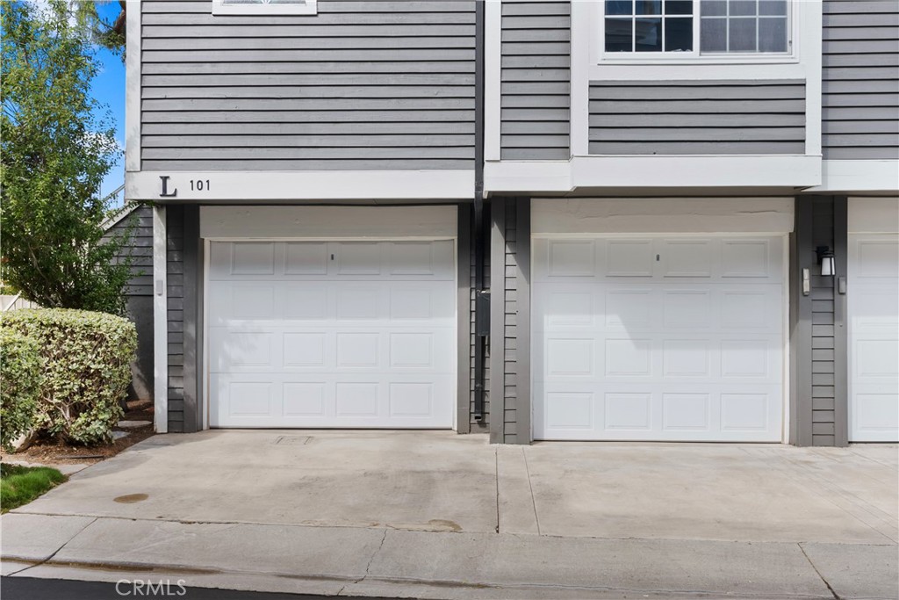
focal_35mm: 32
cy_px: 300
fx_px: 799
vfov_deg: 41.1
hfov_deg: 58.7
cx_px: 450
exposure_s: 1/160
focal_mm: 32
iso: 640
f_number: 9
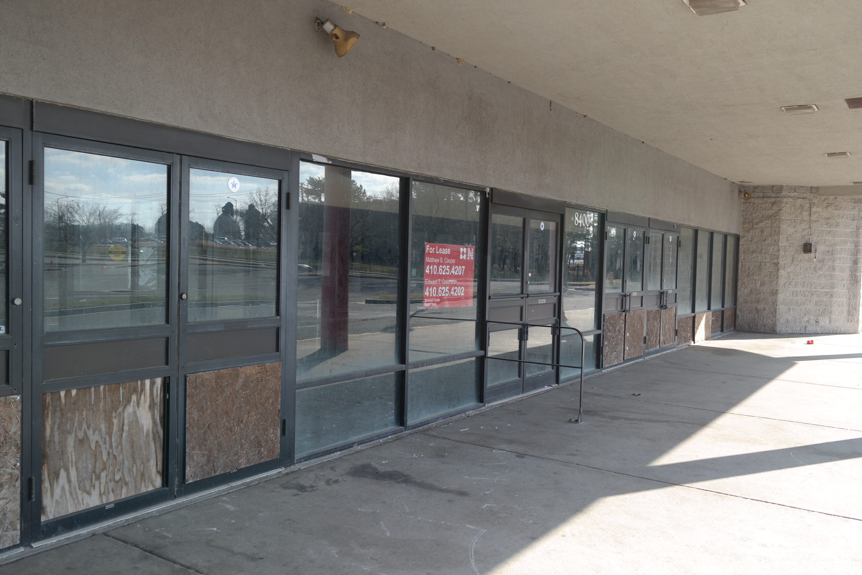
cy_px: 288
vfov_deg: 43.6
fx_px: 718
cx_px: 431
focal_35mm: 30
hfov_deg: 61.9
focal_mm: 20
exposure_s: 1/125
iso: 100
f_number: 4
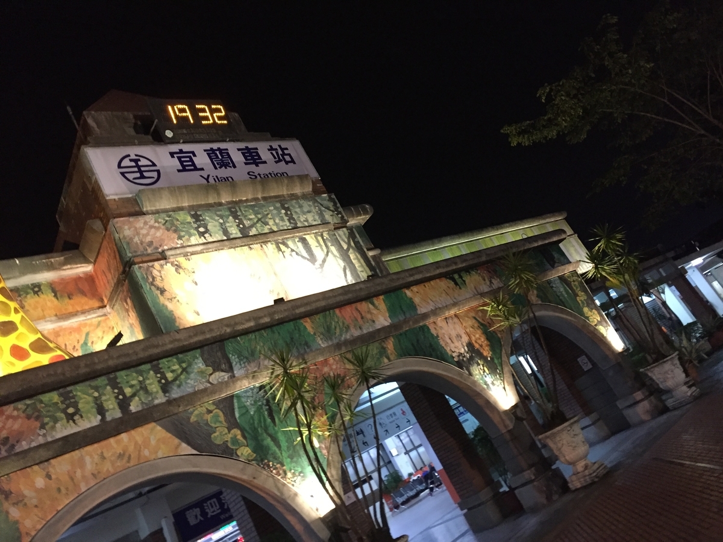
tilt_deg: +16.3
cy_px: 271
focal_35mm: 29
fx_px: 606
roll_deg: +30.1
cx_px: 362
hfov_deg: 61.7
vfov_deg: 48.2
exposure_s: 1/20
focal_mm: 4.15
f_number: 2.2
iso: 250
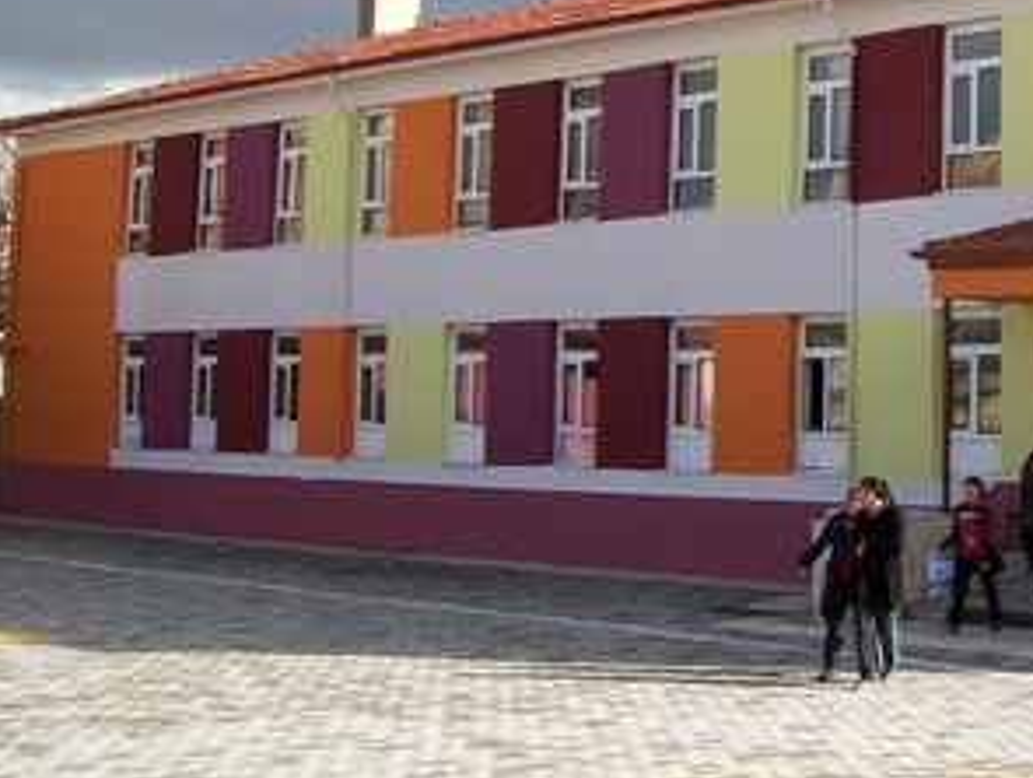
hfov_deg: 24.0
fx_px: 2330
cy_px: 112
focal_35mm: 78
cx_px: 1001
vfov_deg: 18.7
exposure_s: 1/316
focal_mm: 6
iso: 80
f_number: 4.8
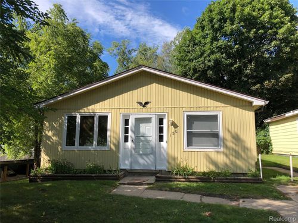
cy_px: 112
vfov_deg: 49.7
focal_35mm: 28
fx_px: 241
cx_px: 149
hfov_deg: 63.4
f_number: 1.8
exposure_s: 1/1548
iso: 20
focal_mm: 3.99
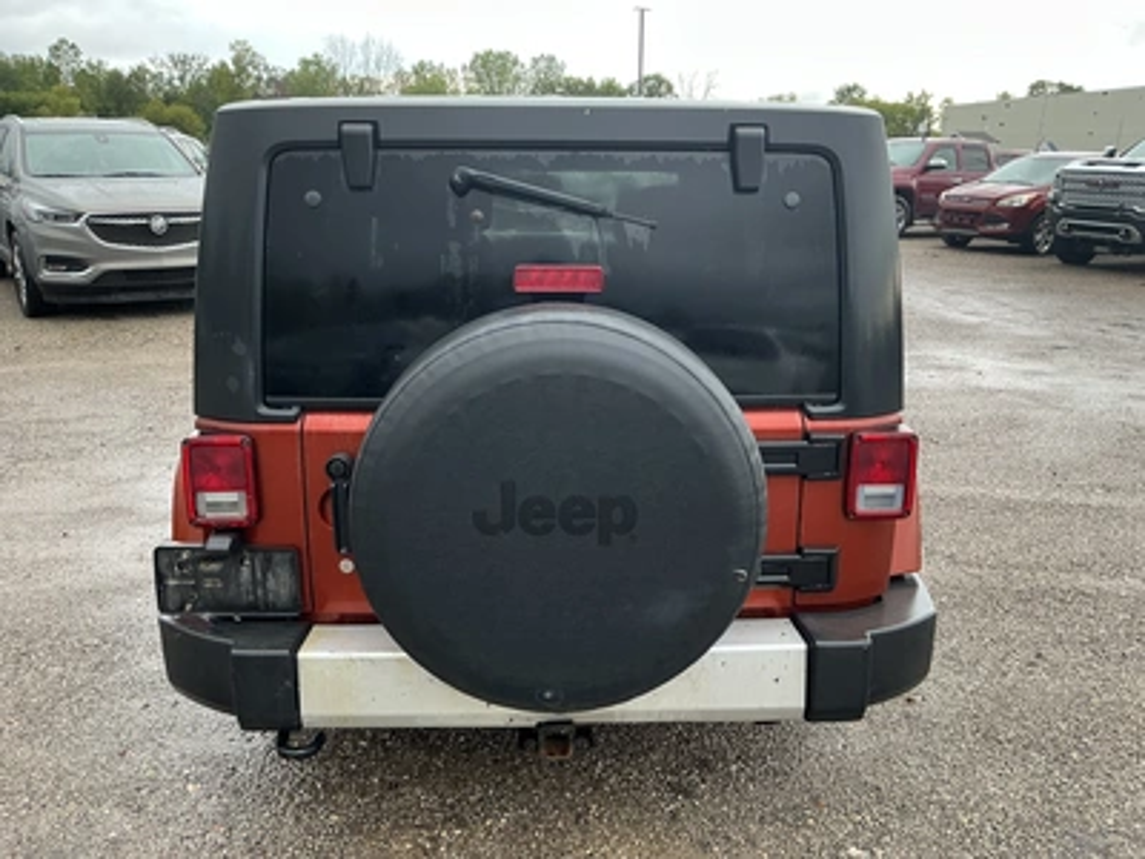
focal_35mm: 28
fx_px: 926
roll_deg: -1.9
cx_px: 572
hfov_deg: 63.4
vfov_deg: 49.7
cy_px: 430
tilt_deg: -15.0
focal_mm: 3
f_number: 1.8
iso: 50
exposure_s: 1/122
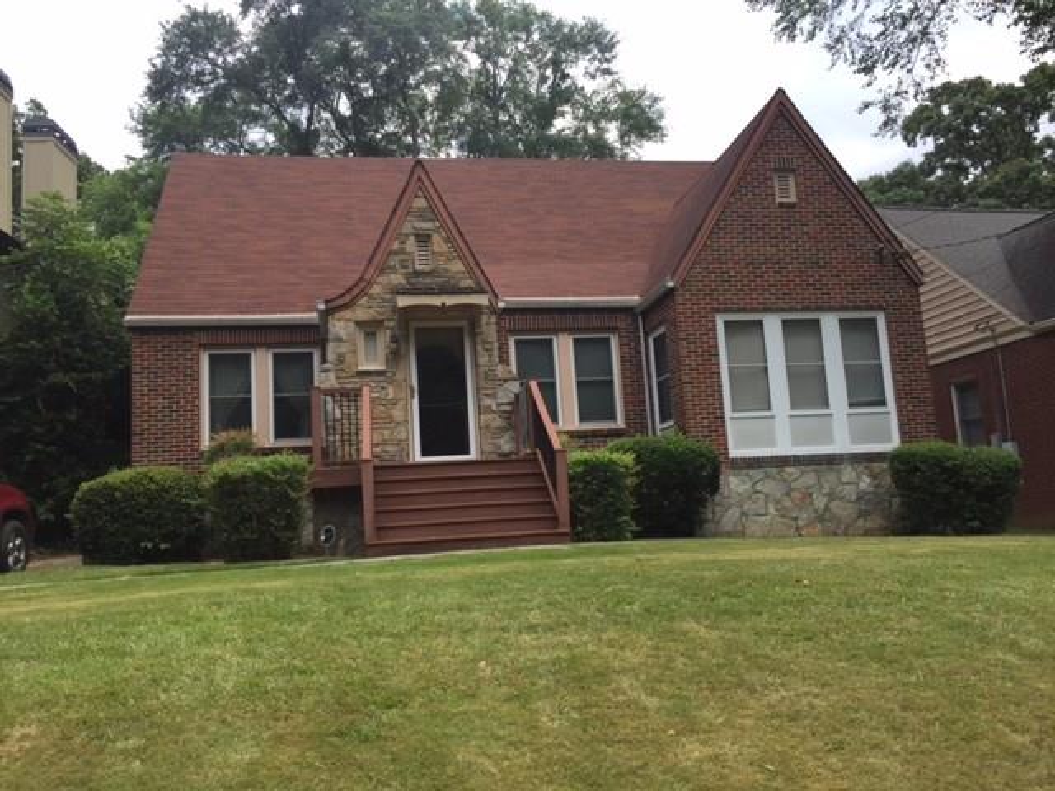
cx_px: 528
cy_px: 396
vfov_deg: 48.2
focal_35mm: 29
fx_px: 884
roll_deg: +3.9
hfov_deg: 61.7
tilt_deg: +9.2
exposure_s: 1/807
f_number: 2.2
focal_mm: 4.15
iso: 32
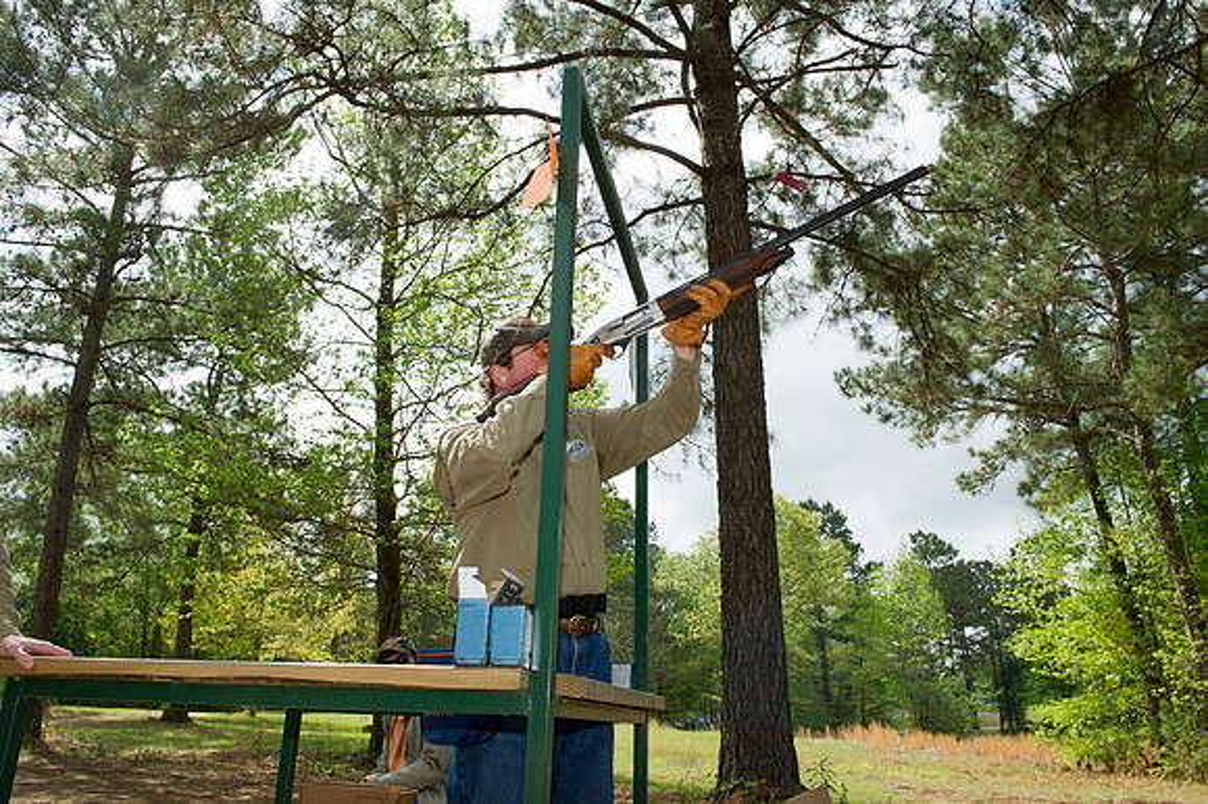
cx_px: 604
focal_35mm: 28
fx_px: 939
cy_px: 402
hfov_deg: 65.5
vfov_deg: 46.4
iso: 400
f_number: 10
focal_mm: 28
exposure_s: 1/320
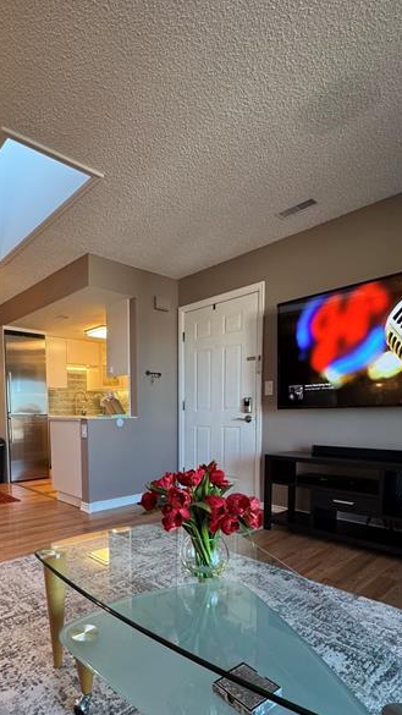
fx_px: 379
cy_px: 451
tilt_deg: -6.3
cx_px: 131
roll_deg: +1.2
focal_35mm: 20
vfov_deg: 84.8
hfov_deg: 54.6
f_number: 2.2
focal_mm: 2.22
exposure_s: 1/120
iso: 250
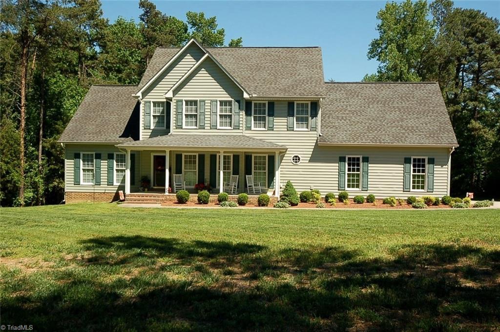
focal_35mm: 36
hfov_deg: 53.2
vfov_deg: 36.8
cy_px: 166
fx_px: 499
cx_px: 250
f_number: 9
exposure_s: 1/320
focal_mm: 24
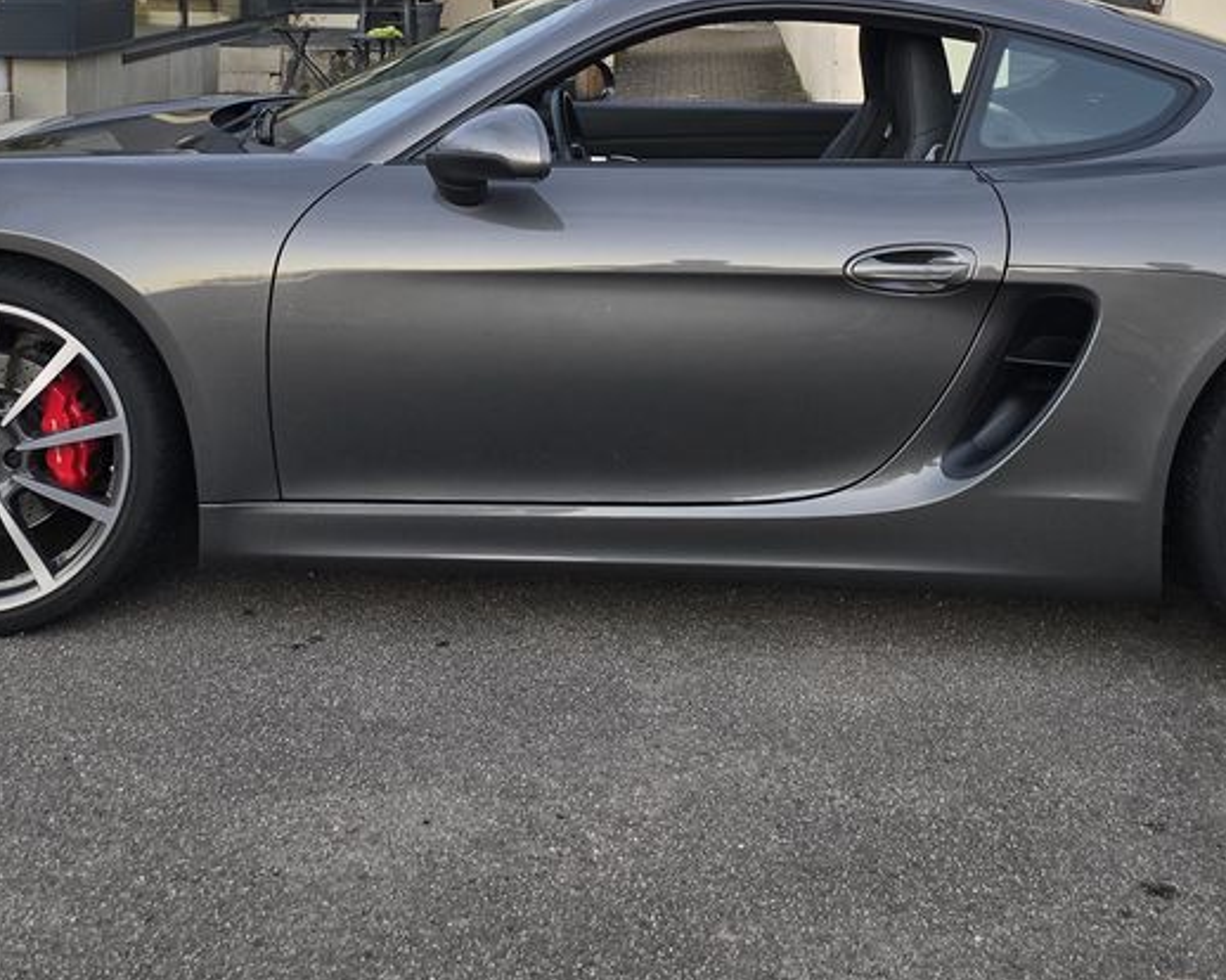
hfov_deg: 36.0
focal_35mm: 52
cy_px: 19
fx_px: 1886
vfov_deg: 27.6
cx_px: 686
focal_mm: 6.3
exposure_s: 1/180
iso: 160
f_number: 1.7
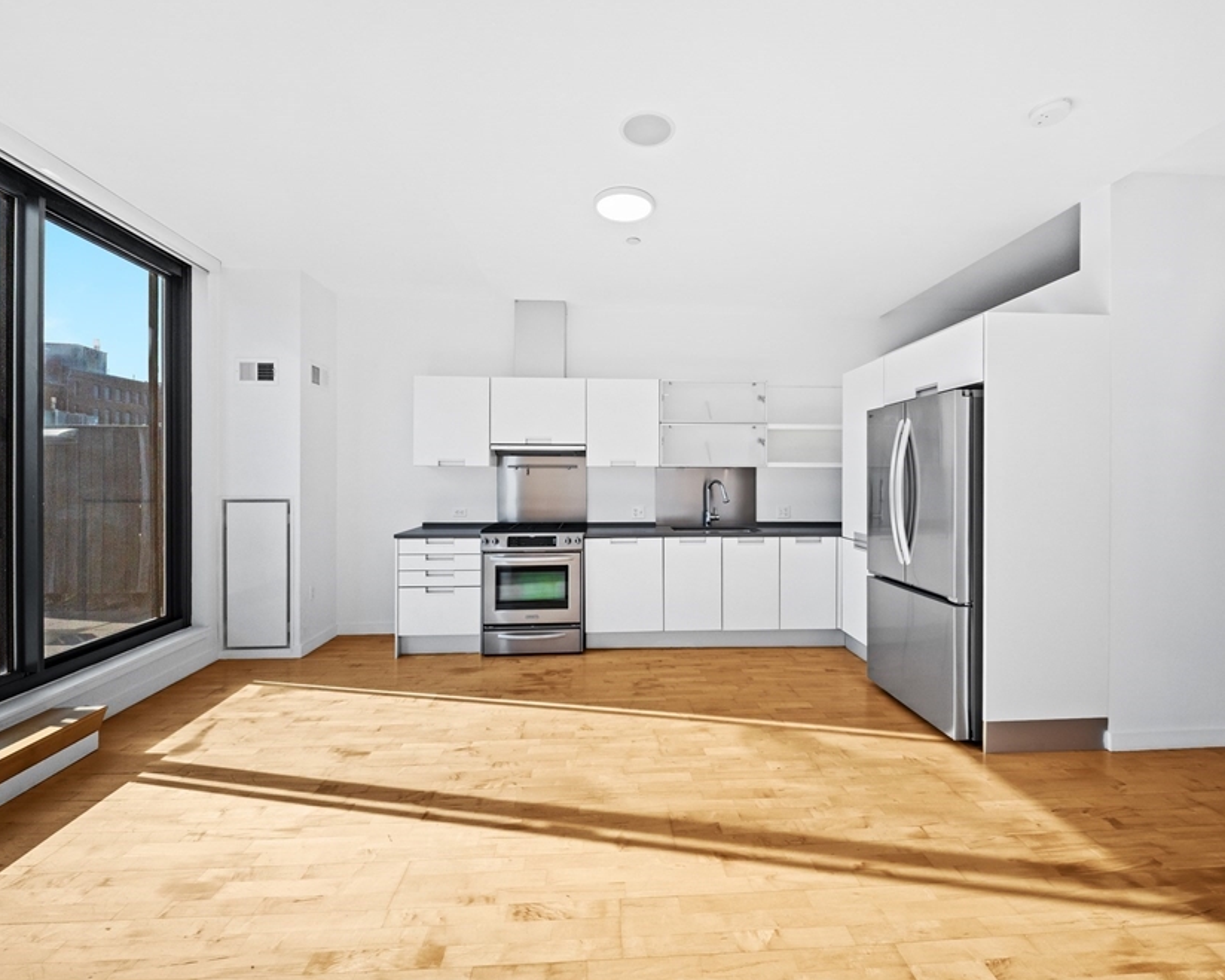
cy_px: 493
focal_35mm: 14
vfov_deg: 88.0
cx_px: 639
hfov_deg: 100.6
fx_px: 508
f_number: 11
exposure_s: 1/125
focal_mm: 12
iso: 800
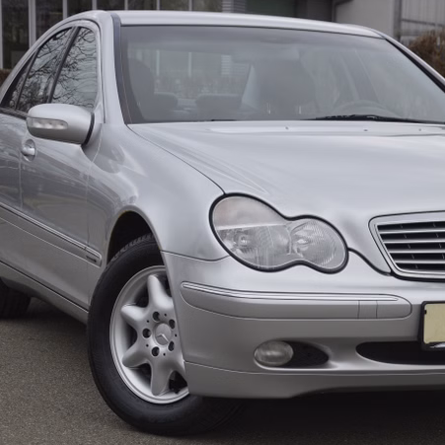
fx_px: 1382
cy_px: 236
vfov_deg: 18.3
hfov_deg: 18.2
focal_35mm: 95
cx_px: 324
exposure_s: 1/125
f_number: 5.6
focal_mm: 42
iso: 160
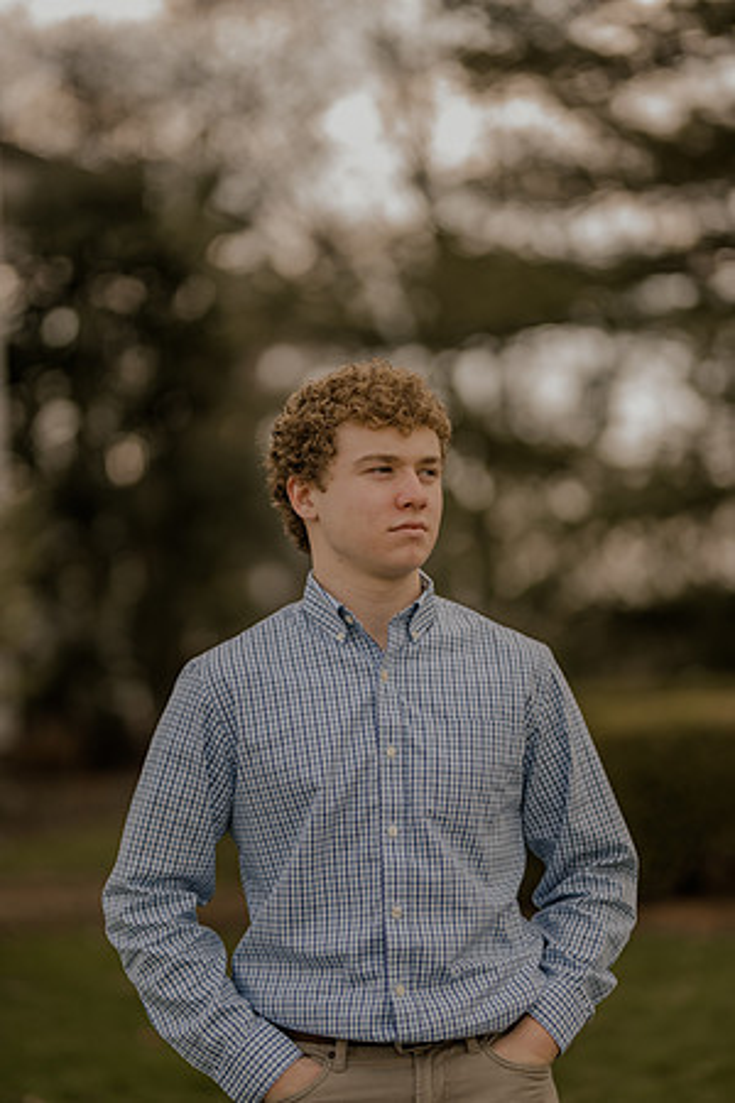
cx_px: 368
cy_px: 552
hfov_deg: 16.1
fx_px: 2603
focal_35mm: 85
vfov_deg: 23.9
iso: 100
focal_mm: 85
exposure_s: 1/800
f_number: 1.4
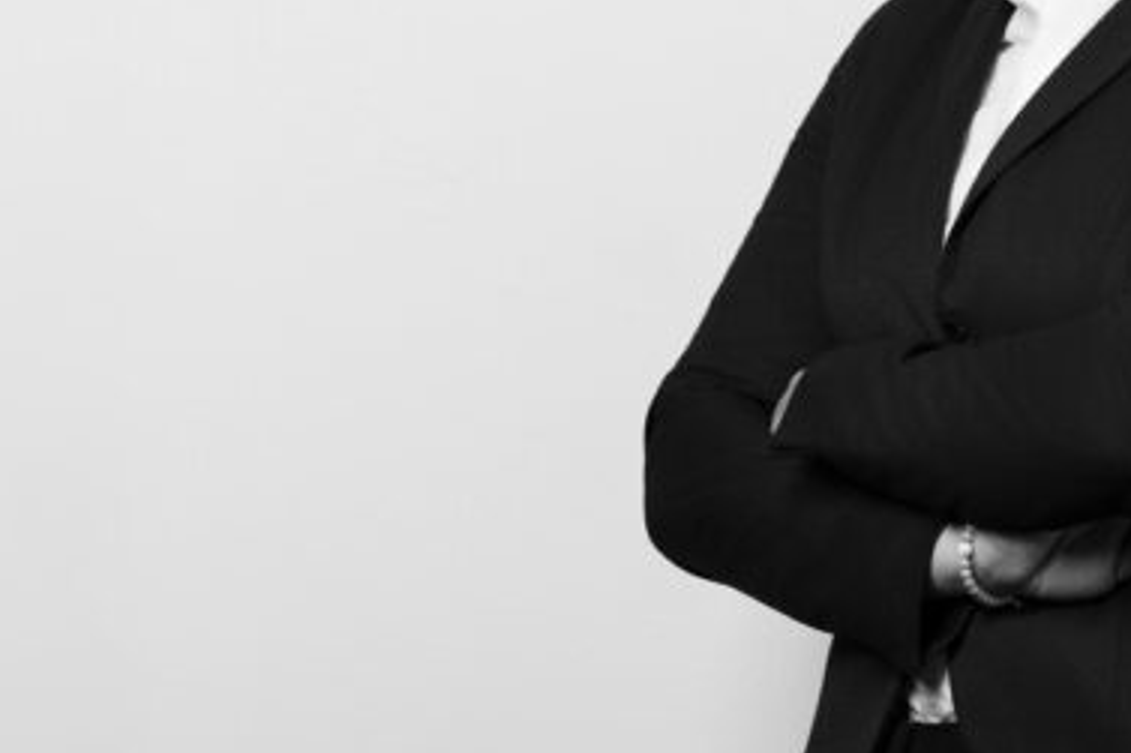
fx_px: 6720
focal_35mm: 214
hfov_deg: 9.6
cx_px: 1146
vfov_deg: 6.4
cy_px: 39
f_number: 2.8
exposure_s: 1/160
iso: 100
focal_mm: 105
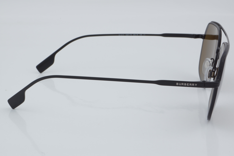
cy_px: 78
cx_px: 117
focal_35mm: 82
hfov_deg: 24.6
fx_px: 536
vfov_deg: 16.6
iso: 100
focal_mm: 55
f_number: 32
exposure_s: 1/4
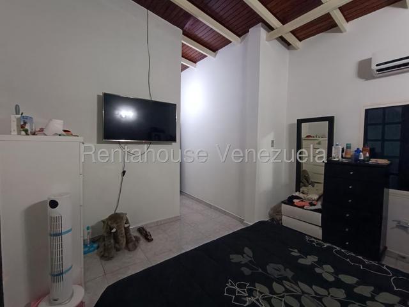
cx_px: 204
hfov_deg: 94.5
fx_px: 189
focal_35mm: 16
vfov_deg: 78.1
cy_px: 154
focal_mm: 1.66
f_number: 2.2
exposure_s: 1/20
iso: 1021
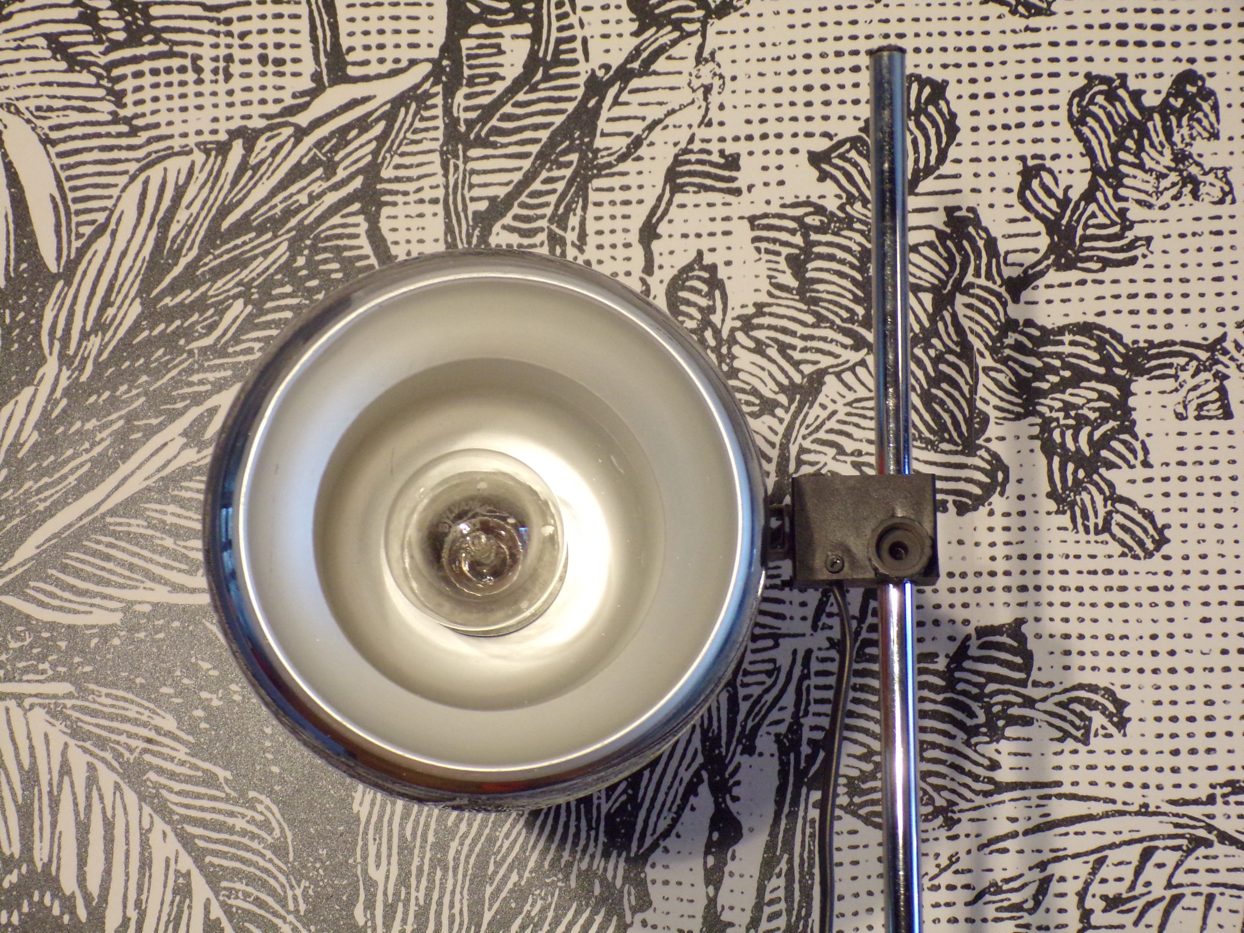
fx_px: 2012
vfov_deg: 26.1
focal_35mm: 56
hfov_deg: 34.3
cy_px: 466
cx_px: 622
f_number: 3.7
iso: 443
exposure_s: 1/17
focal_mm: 10.1
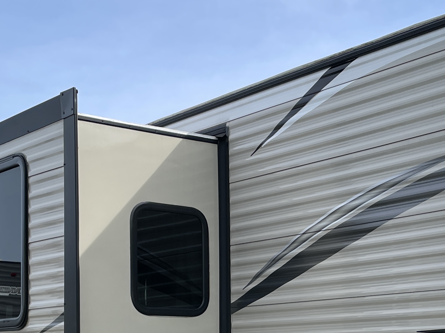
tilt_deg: +1.8
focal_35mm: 71
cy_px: 348
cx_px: 332
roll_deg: +1.8
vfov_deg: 20.0
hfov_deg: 27.1
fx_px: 913
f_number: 1.6
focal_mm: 4.2
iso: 32
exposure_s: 1/2564
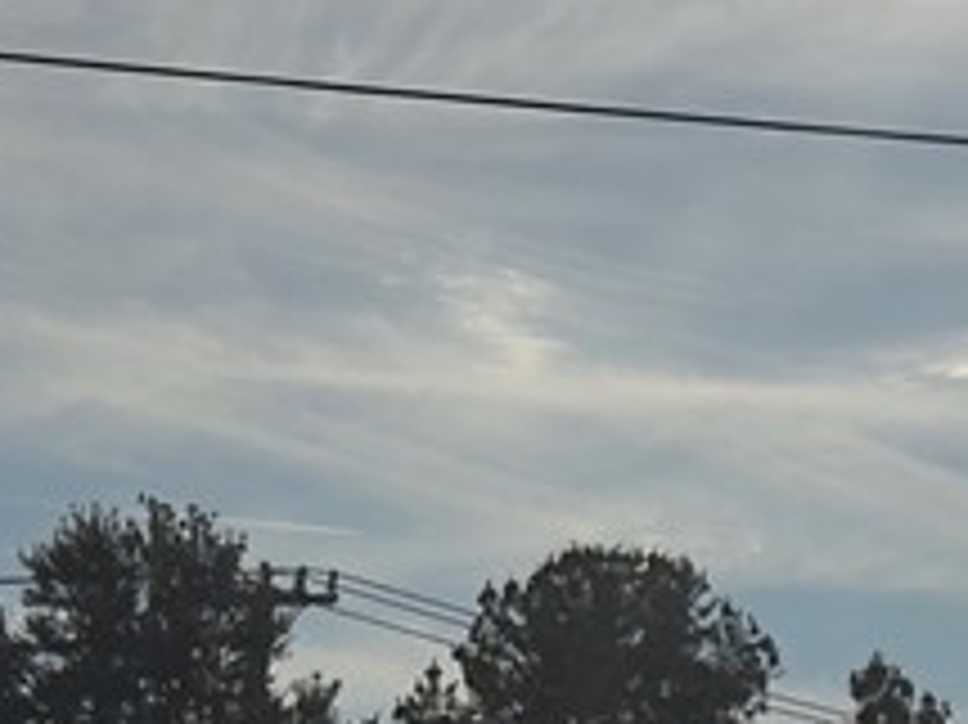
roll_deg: -2.2
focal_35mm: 229
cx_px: 1445
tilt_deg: +9.4
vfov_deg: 6.5
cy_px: 234
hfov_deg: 8.5
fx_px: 6400
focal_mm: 6.76
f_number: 1.78
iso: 64
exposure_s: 1/43478
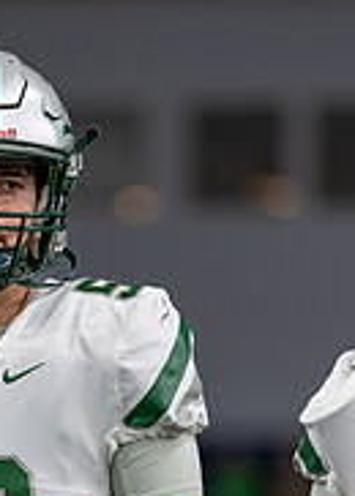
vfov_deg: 4.1
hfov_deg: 2.9
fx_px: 6902
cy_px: 580
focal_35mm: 489
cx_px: 7
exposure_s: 1/640
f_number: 1.8
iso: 400
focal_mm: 135
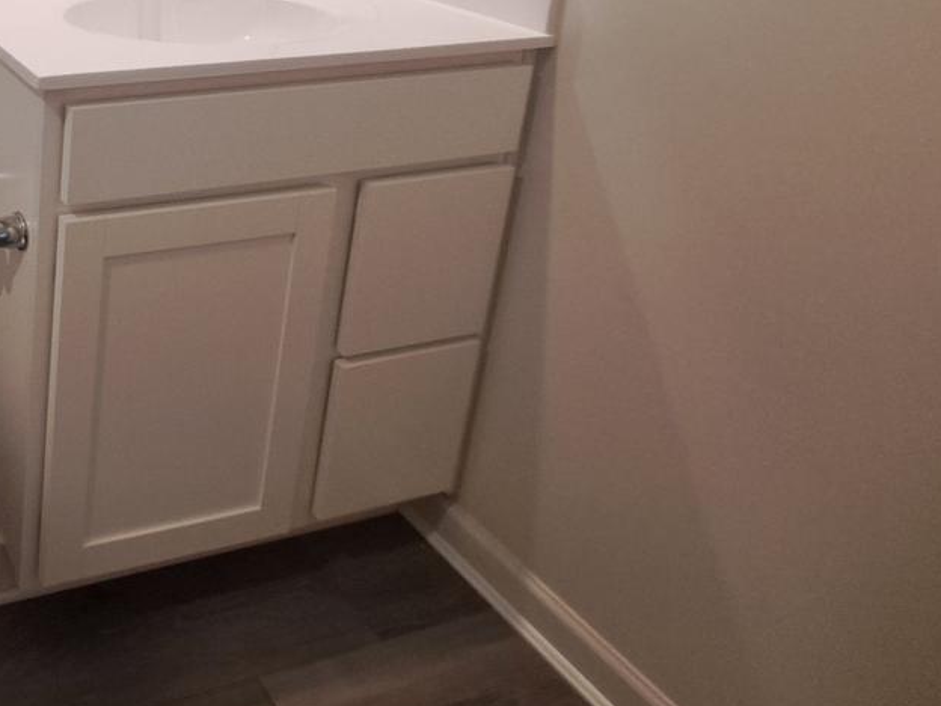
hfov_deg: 43.7
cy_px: -32
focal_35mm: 30
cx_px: -130
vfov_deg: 39.9
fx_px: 816
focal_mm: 1.74
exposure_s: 1/40
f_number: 2.2
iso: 160
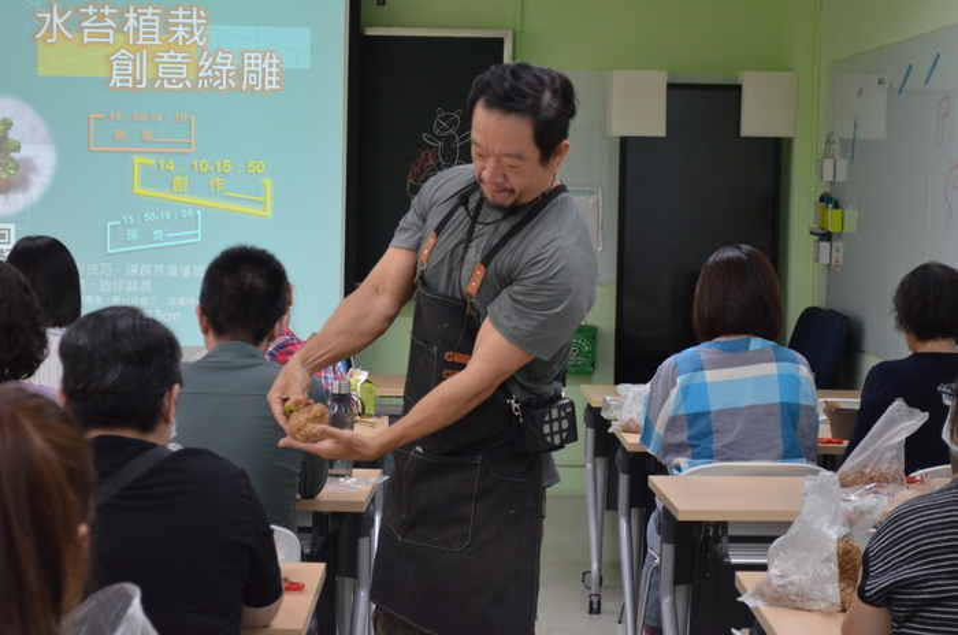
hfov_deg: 24.7
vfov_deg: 16.5
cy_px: 318
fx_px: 2191
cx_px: 479
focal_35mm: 82
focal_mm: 55
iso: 2000
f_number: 5.6
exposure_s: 1/160
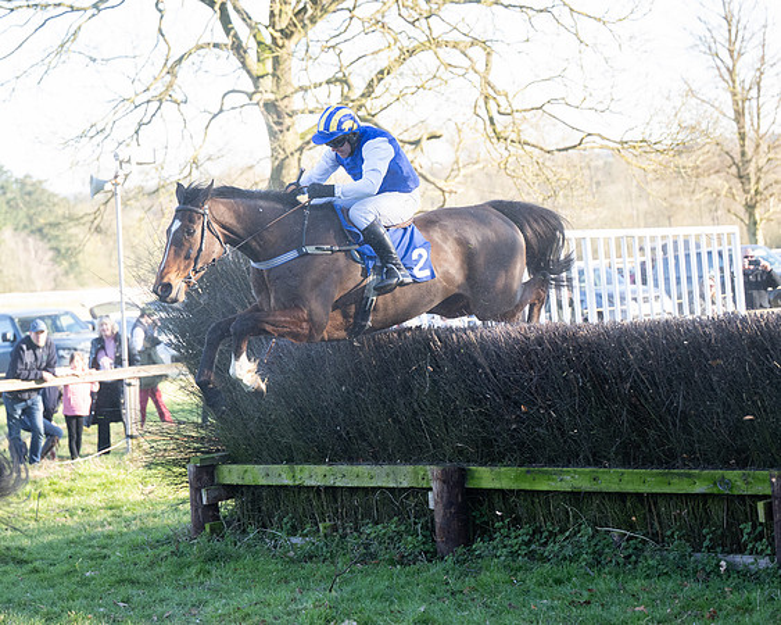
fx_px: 2454
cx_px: 354
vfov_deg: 14.5
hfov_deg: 18.1
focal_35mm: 106
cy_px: 336
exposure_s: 1/1250
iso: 800
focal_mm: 70
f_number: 2.8
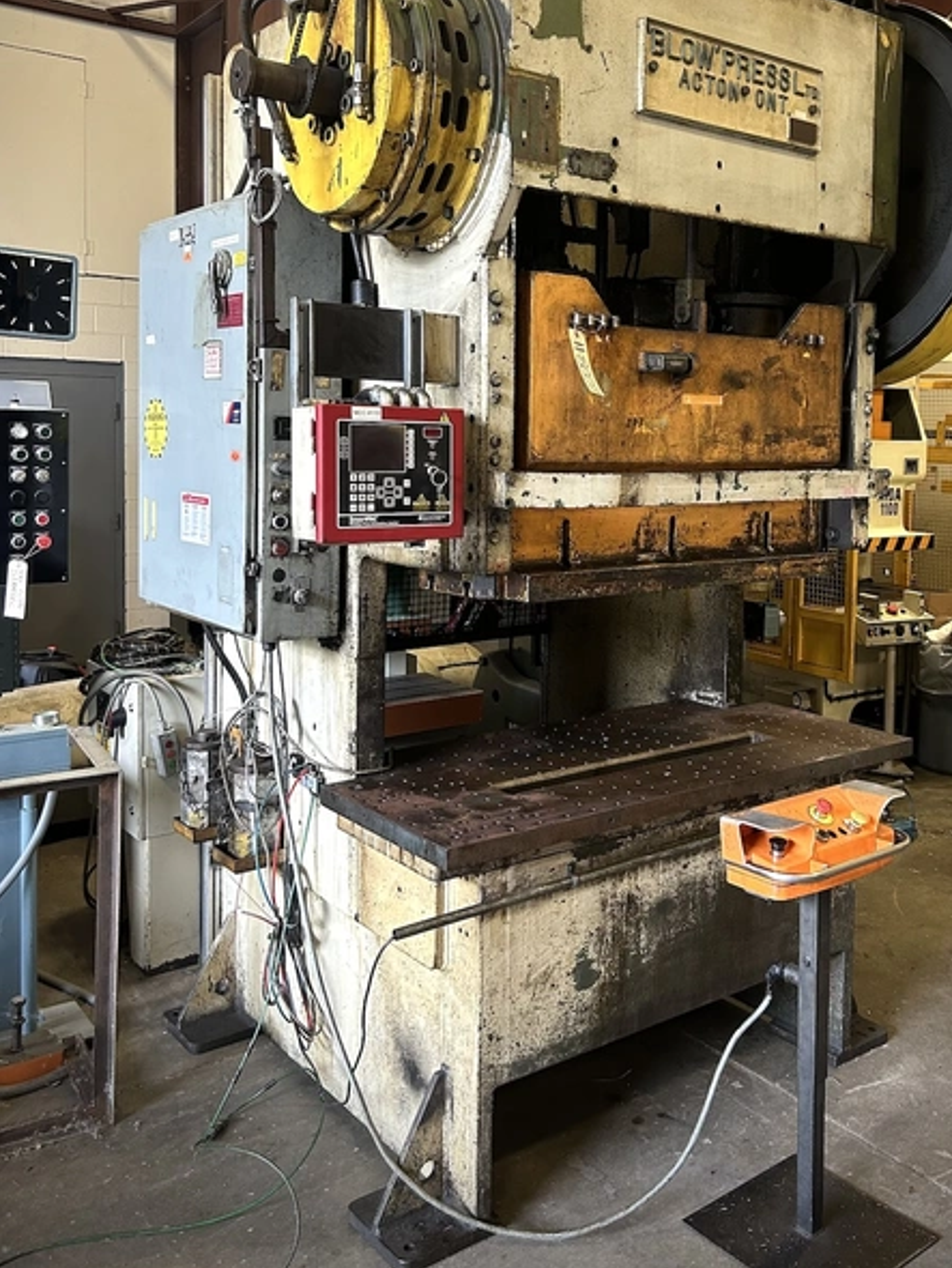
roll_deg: -0.3
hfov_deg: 42.8
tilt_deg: -2.9
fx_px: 1209
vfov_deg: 54.8
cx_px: 567
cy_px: 491
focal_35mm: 33
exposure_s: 1/60
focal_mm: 5.7
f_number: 1.5
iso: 200
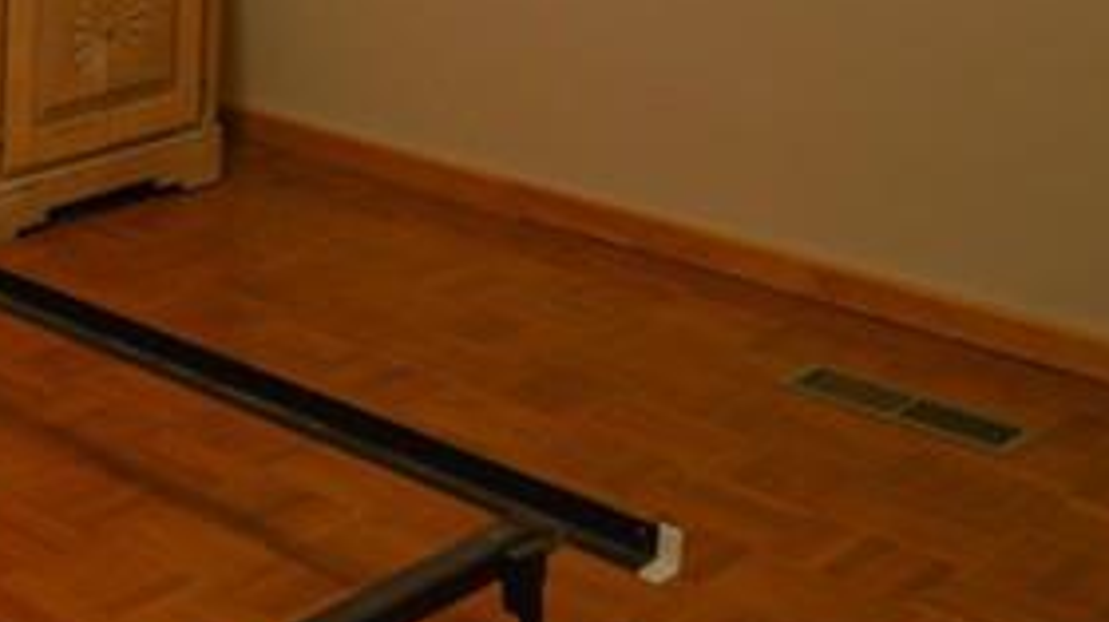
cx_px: -622
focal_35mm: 69
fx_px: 2027
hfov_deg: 23.4
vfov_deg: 15.4
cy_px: -440
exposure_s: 1/2
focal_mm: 18
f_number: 16
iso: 400
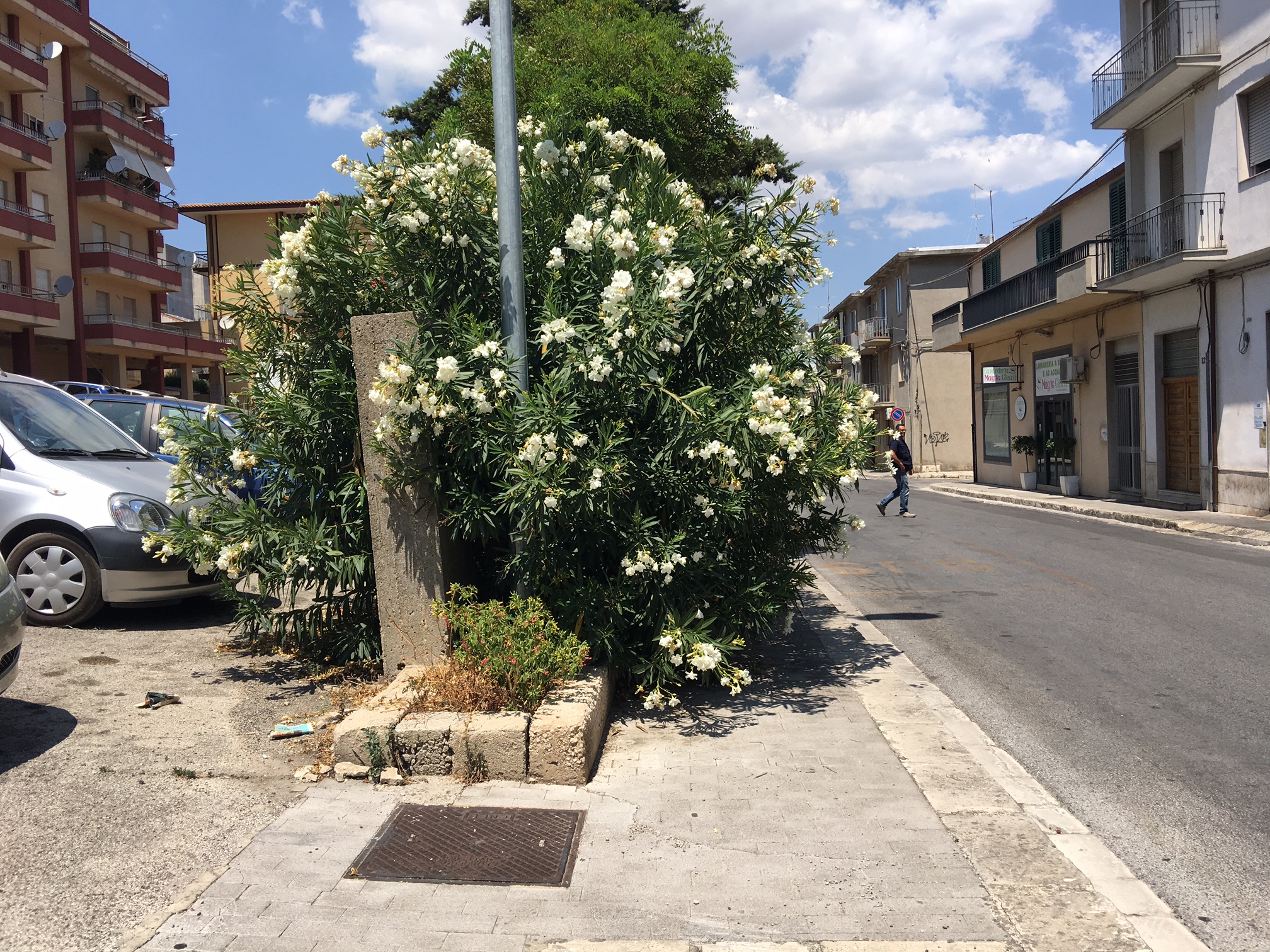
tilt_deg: -0.7
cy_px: 476
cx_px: 635
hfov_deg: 61.7
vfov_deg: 48.2
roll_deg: +0.9
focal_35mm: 29
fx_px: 1064
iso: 25
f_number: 2.2
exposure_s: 1/1570
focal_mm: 4.15
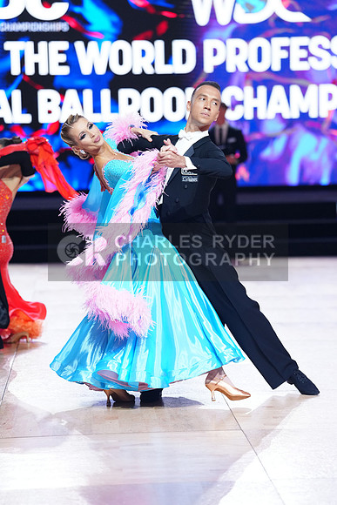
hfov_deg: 11.5
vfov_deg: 17.2
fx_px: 1670
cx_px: 168
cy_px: 252
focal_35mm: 119
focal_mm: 119
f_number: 2.8
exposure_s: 1/500
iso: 2000
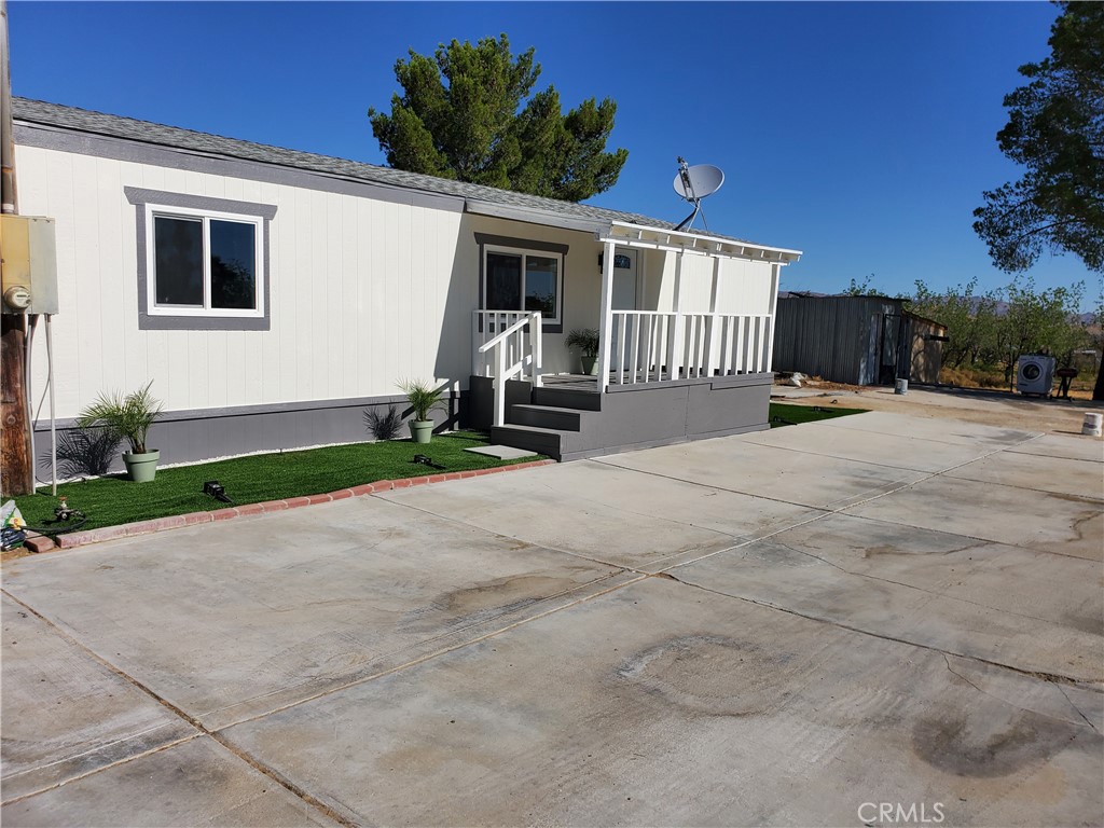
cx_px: 552
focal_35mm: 26
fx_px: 829
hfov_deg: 67.3
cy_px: 414
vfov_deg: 53.1
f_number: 2.4
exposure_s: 1/4177
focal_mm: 4.3
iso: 50
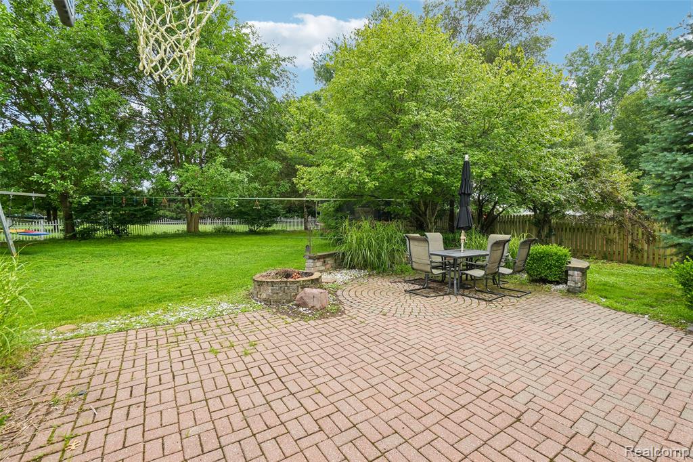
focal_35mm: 15
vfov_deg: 77.3
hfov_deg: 100.4
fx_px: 289
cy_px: 231
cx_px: 346
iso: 100
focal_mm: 10
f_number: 8
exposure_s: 1/60
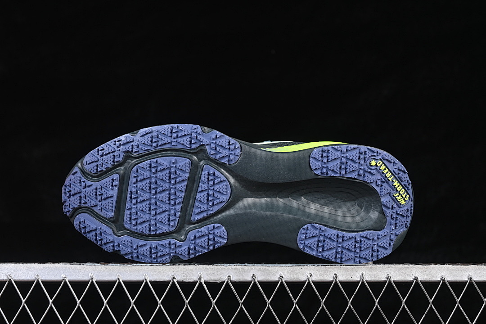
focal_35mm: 75
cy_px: 162
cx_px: 243
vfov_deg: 18.2
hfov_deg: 27.0
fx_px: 1012
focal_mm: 50
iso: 160
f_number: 6.3
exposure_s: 1/60
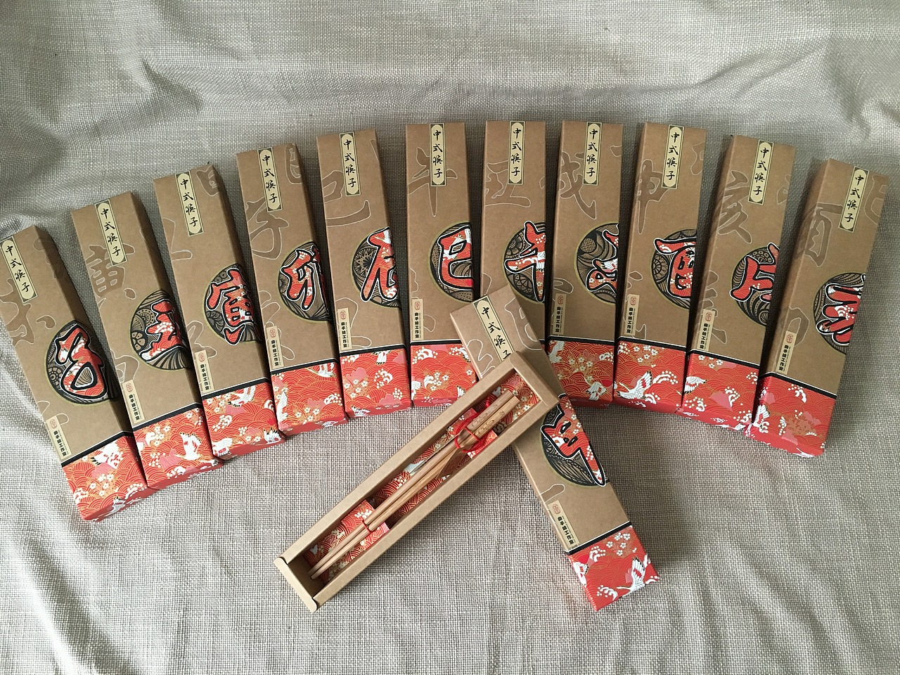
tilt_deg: -75.0
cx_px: 450
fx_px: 754
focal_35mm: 29
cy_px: 338
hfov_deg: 61.7
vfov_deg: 48.2
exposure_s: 1/20
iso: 200
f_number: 2.2
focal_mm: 4.15
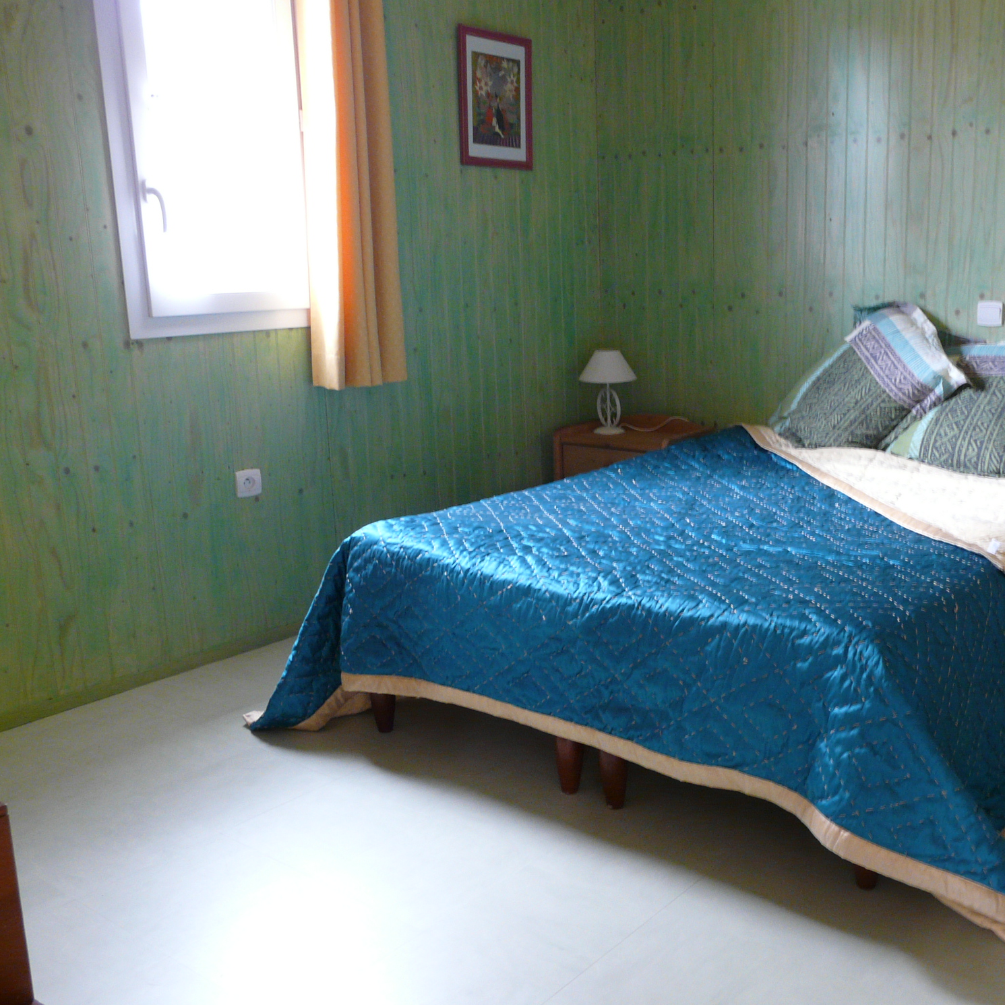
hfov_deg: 47.7
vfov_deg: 48.4
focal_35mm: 34
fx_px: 1117
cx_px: 671
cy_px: 510
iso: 200
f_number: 2.8
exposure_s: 1/8
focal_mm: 4.6
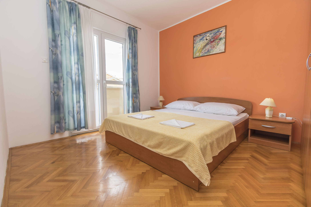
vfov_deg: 77.3
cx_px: 156
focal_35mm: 15
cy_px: 104
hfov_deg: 100.4
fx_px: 130
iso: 160
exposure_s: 1/60
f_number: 4.5
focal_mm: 10
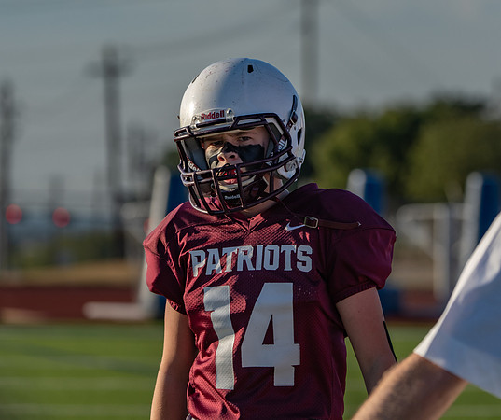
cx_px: 312
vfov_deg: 5.0
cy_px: 220
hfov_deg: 6.0
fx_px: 4800
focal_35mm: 318
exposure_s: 1/1250
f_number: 5.6
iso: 125
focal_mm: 218
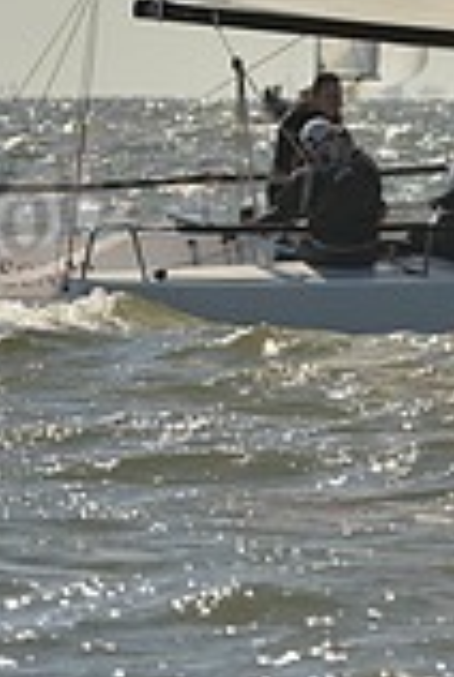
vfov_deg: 2.8
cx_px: 606
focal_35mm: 732
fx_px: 13786
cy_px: -514
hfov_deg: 1.9
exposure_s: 1/1000
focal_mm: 200
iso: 200
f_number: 9
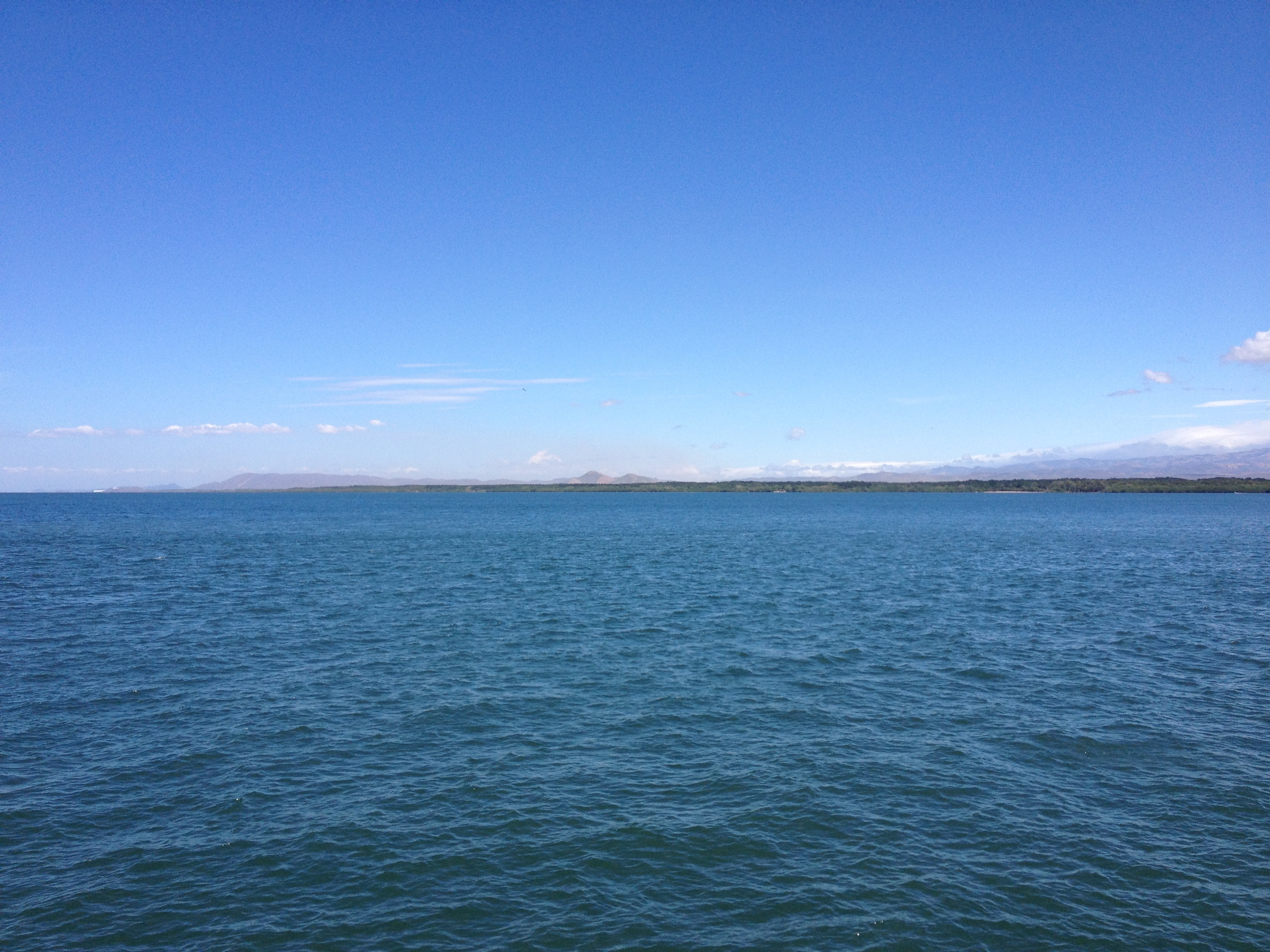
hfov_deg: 52.6
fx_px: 1284
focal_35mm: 35
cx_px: 635
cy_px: 476
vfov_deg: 40.7
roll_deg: +0.4
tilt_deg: -2.2
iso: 50
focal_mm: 4.28
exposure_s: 1/2123
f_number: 2.4
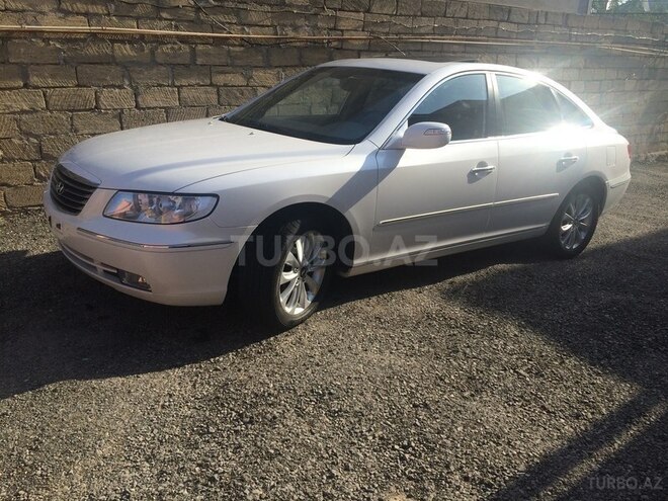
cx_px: 334
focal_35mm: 29
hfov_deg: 61.7
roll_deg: -1.8
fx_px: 560
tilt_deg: -18.4
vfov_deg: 48.2
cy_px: 250
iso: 32
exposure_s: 1/1709
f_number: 2.2
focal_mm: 4.15
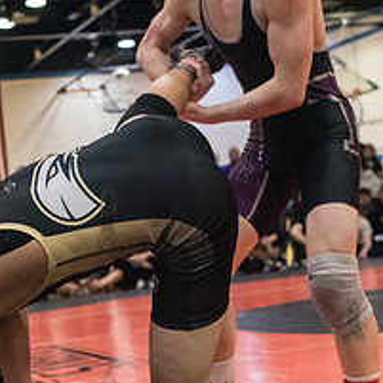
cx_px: 107
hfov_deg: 20.1
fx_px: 1077
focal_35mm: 86
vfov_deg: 20.2
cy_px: 216
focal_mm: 35
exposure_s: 1/400
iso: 8000
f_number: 4
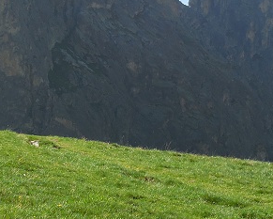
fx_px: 1107
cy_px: 11
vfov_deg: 11.2
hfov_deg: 14.0
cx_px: 163
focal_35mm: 137
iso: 125
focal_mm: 9.1
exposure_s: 1/400
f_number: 4.9
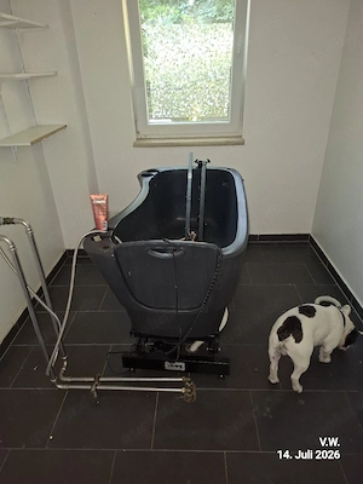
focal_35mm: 23
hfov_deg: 58.9
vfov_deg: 73.9
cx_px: 182
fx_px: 322
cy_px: 242
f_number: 1.8
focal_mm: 5.54
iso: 320
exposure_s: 1/50
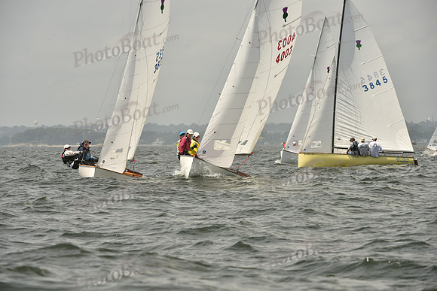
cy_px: 146
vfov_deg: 5.5
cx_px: 218
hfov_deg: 8.2
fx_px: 3035
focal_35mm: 250
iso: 320
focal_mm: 250
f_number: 8
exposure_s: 1/1250
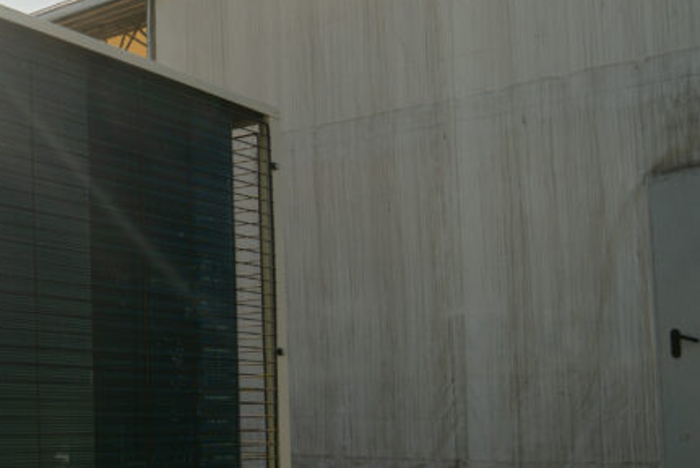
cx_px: -76
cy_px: 327
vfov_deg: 23.7
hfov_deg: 31.1
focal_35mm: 57
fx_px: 1109
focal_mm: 24
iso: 100
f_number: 7.1
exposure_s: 1/100
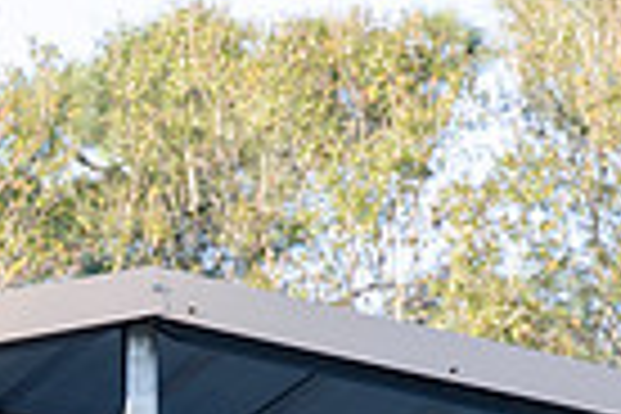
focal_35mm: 578
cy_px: 860
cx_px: 112
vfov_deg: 2.4
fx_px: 9970
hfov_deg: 3.6
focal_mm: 92
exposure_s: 1/125
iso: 320
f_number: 8
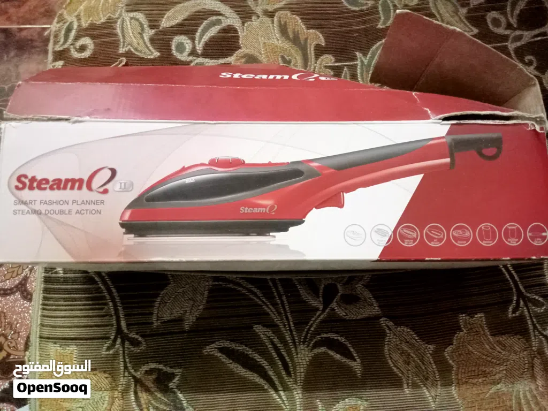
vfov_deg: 49.7
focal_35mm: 28
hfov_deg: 63.4
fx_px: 443
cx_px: 274
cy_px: 206
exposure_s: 1/20
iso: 2771
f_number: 2.2
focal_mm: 3.37
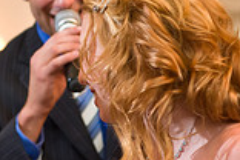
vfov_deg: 5.3
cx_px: 112
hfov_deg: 7.9
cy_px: 131
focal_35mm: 260
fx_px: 1733
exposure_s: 1/125
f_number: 3.2
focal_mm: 70
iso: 1600
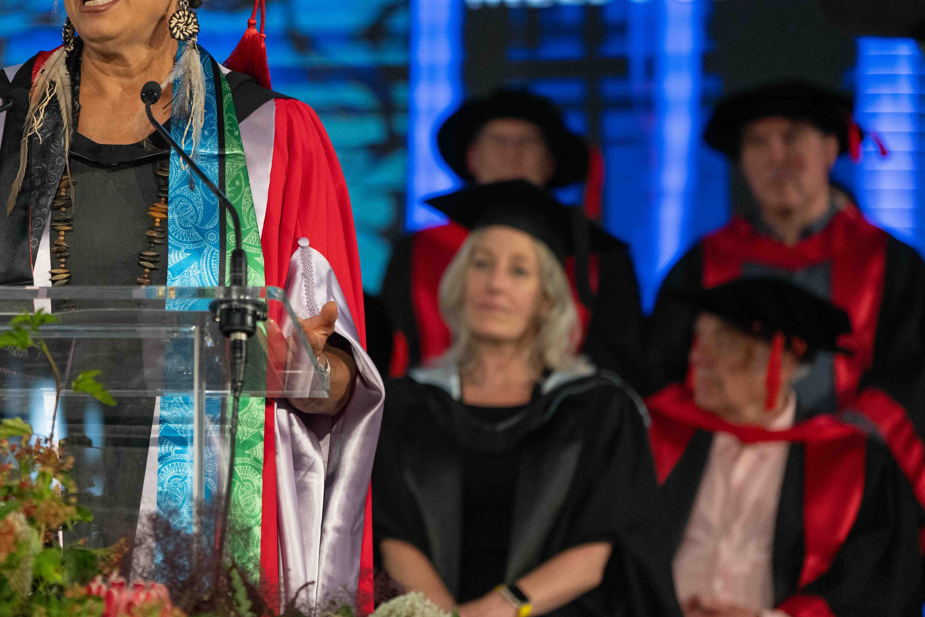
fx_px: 6038
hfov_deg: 8.7
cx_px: 83
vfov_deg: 5.8
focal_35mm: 235
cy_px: 183
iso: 1600
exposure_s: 1/1000
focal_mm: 125
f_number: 2.8
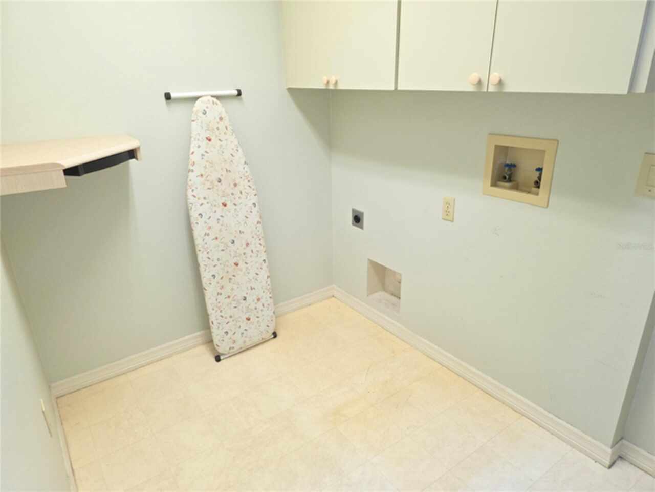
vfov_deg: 58.9
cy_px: 246
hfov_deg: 73.9
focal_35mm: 23
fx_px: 435
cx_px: 328
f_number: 1.7
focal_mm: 6.3
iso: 125
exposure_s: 1/60
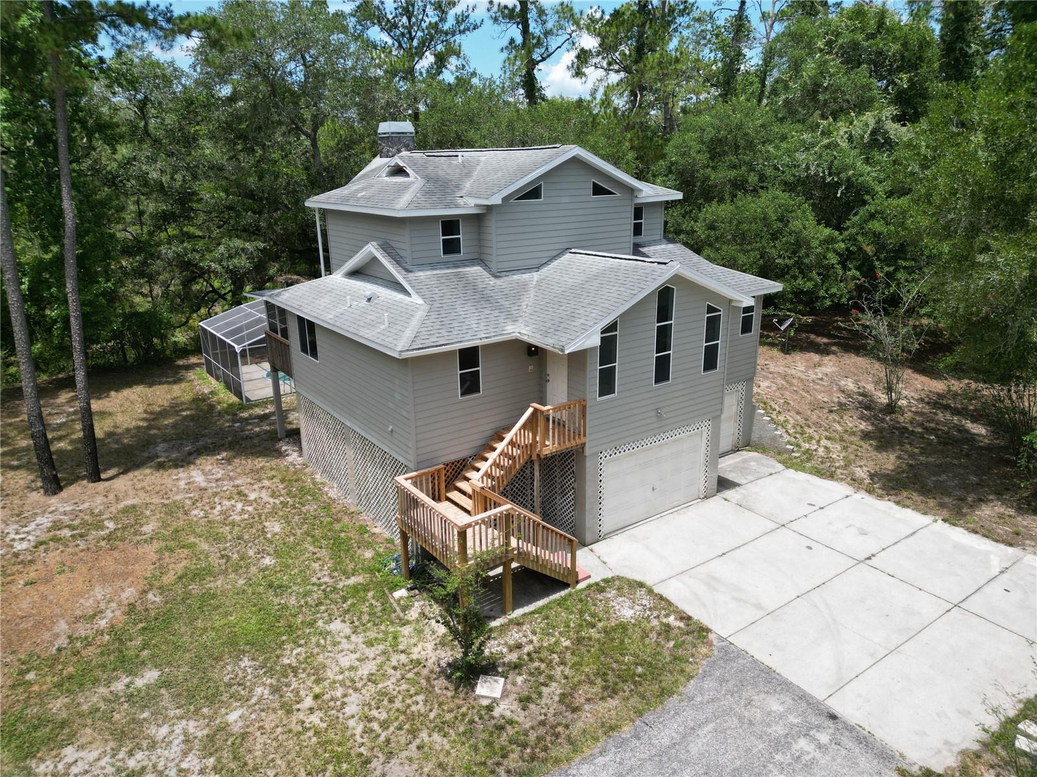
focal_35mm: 24
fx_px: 719
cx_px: 518
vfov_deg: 56.8
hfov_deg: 71.6
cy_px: 388
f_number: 1.7
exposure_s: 1/3000
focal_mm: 6.72
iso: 150
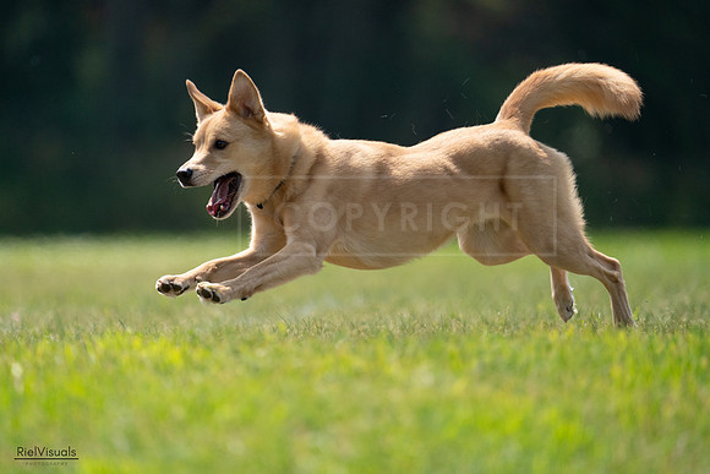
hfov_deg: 3.2
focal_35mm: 635
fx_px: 12523
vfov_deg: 2.2
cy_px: 237
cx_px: 343
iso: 1600
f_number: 6.3
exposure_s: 1/4000
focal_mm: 600
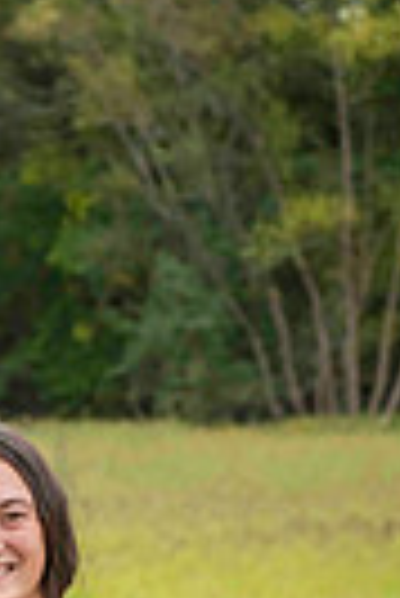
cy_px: 944
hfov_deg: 5.1
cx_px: -121
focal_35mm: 270
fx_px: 4488
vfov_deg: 7.5
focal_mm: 80
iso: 400
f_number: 5.6
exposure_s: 1/400
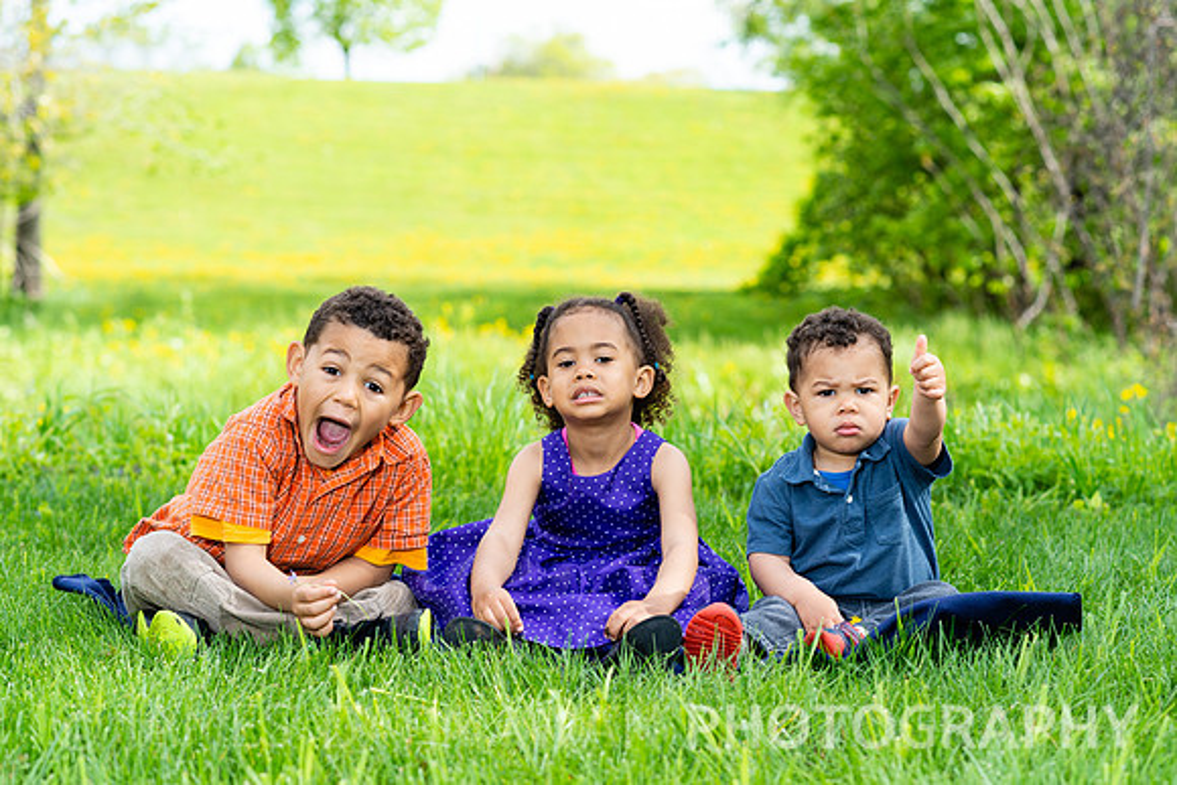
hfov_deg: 23.3
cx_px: 603
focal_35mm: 87
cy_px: 383
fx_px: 2850
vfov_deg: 15.7
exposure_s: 1/200
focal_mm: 85
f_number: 5
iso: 100
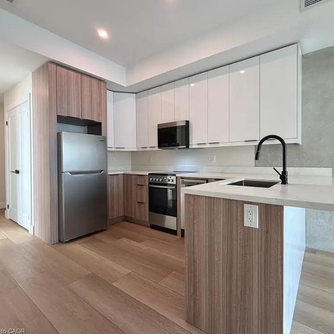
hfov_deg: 82.7
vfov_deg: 84.0
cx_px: 204
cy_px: 163
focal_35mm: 17
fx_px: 186
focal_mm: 2.22
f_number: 2.2
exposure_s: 1/120
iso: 200
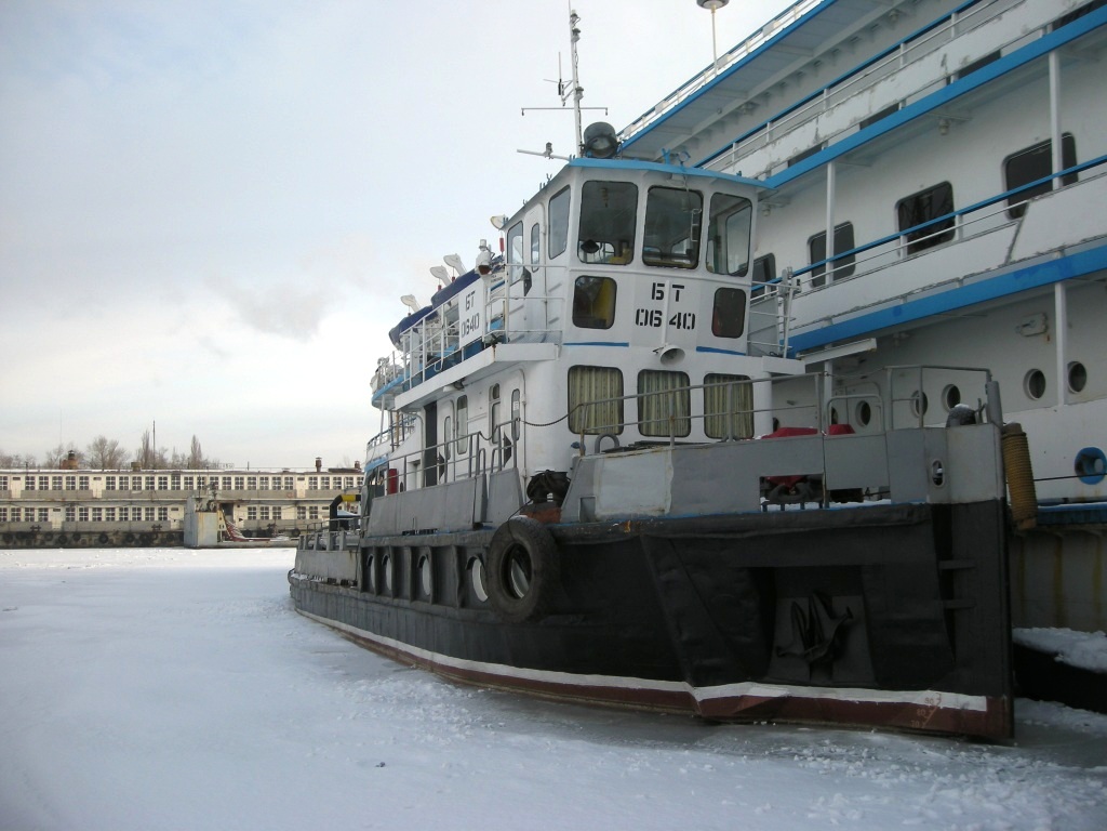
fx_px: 1119
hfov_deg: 52.6
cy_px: 416
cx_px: 554
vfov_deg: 40.7
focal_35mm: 35
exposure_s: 1/343
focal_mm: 5.7
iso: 50
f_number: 2.8
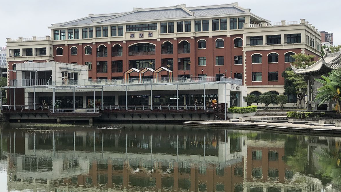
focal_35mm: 63
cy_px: 113
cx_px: 171
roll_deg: -0.4
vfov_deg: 19.1
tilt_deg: -1.3
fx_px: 570
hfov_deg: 33.3
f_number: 2.8
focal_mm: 6.6
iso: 20
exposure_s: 1/1200
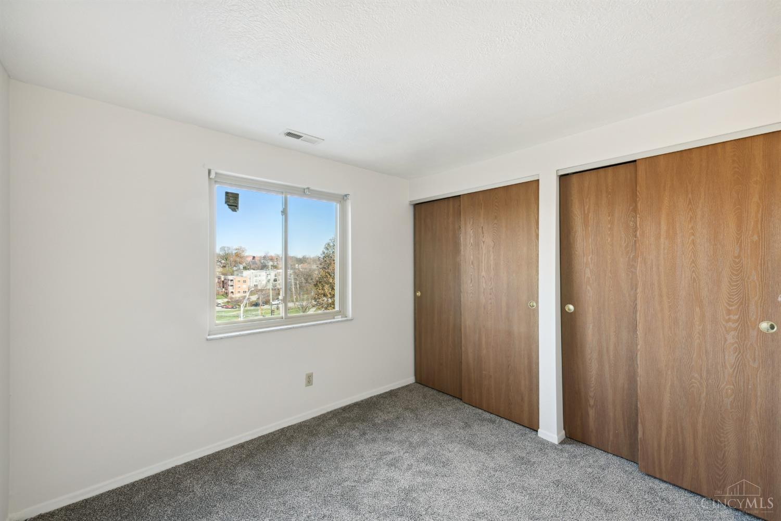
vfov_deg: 81.2
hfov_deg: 104.3
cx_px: 390
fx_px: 304
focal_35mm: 14
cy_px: 260
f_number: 8
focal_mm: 14
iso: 100
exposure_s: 1/13
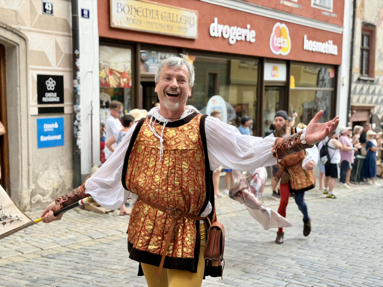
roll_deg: -0.4
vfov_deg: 30.3
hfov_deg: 39.7
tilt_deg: -6.8
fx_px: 531
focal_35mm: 48
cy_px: 144
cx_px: 192
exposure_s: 1/1167
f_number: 1.78
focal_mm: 6.76
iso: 64
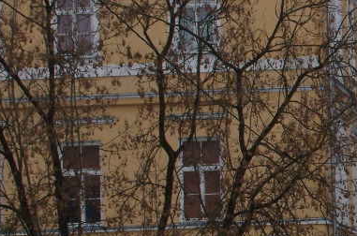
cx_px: 573
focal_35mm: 257
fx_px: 2542
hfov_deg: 7.8
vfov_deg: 5.3
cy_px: 161
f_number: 11
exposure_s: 1/80
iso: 250
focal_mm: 40
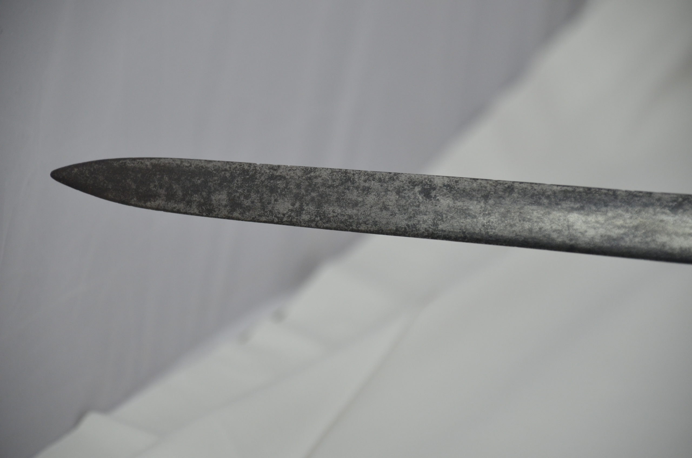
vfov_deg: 6.8
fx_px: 3885
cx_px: 346
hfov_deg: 10.2
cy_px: 229
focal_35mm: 202
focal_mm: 135
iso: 800
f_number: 5.6
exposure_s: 1/200
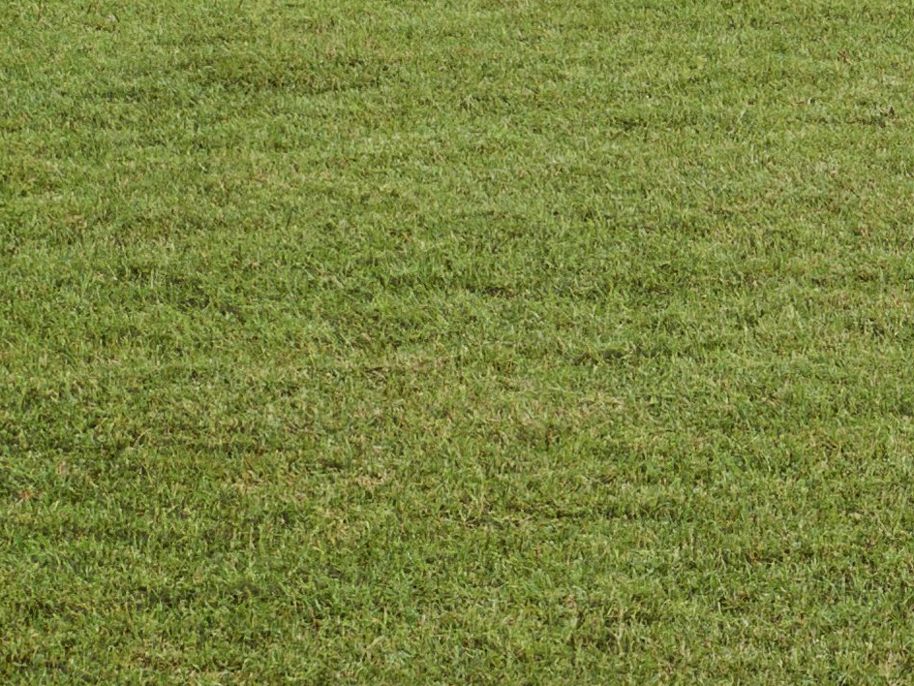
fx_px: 2931
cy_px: -712
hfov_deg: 16.5
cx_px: 1268
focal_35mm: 111
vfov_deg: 11.8
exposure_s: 1/122
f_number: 1.8
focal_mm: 4.25
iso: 32
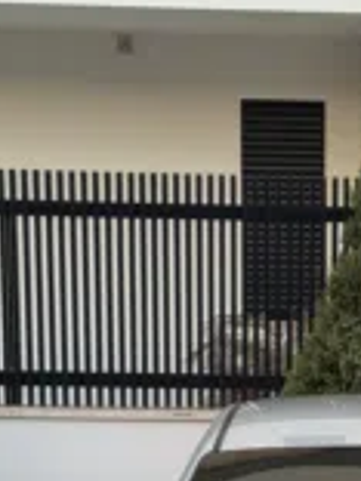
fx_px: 1710
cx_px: 376
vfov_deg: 15.5
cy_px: 564
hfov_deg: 11.9
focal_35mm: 123
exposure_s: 1/121
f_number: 1.78
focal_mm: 6.76
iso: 64
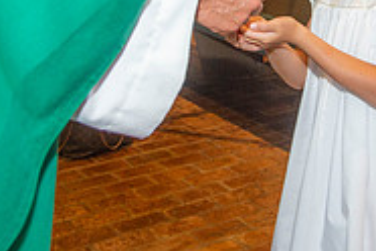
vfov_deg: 17.6
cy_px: -20
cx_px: 267
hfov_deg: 26.7
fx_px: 783
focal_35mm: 75
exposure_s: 1/200
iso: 1600
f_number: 5
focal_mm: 24
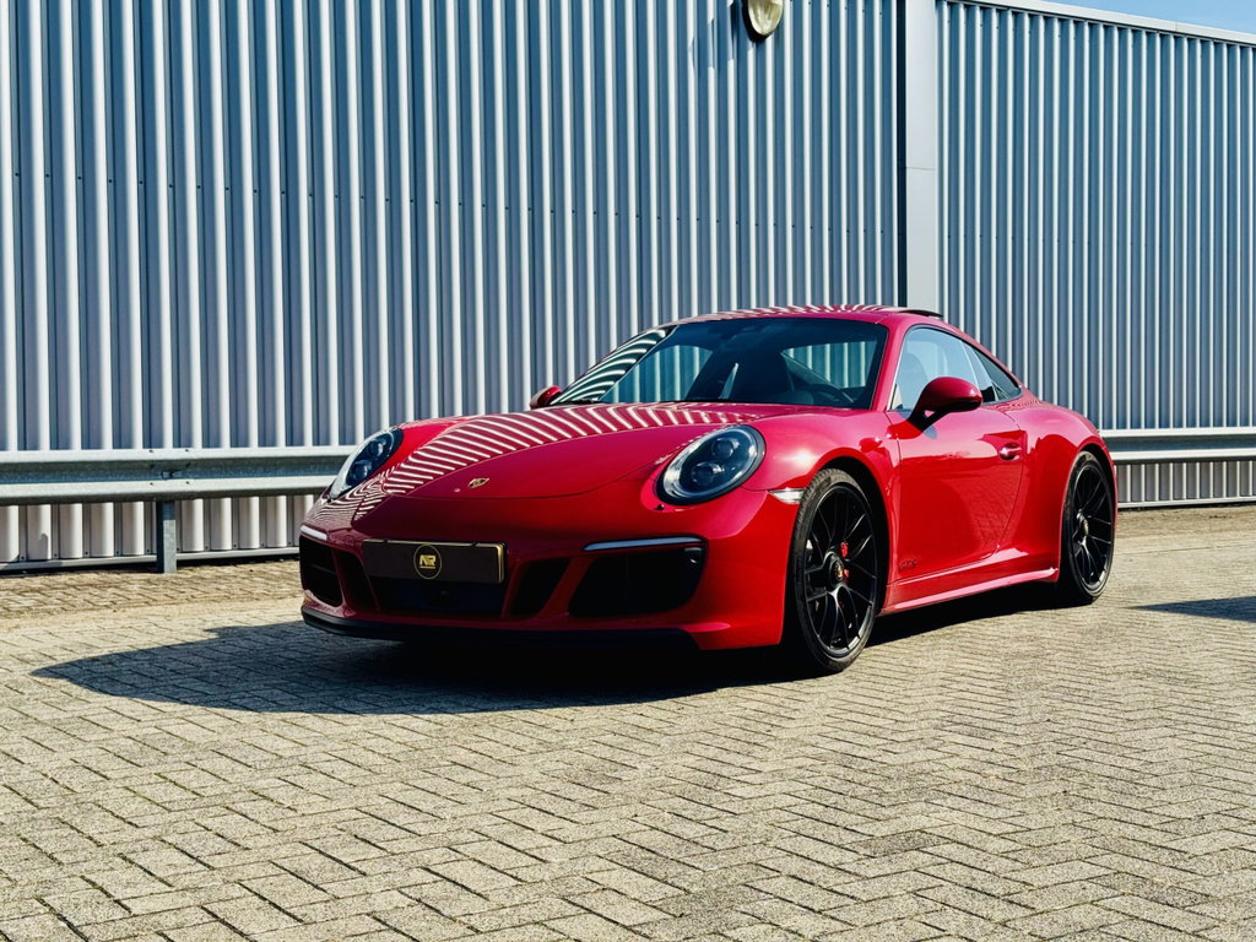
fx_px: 1742
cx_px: 628
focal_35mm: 48
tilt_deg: -1.8
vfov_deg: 30.3
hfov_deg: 39.7
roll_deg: +1.2
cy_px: 471
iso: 64
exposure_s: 1/4608
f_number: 1.78
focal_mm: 6.76
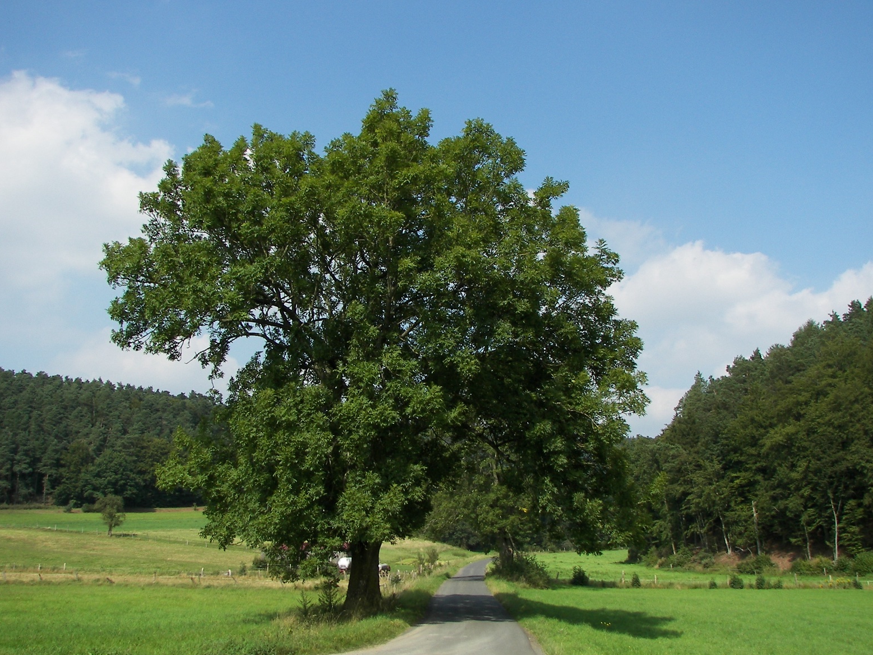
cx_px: 437
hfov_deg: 50.1
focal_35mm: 37
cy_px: 328
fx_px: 933
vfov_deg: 38.7
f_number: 4
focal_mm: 6
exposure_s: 1/500
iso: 50
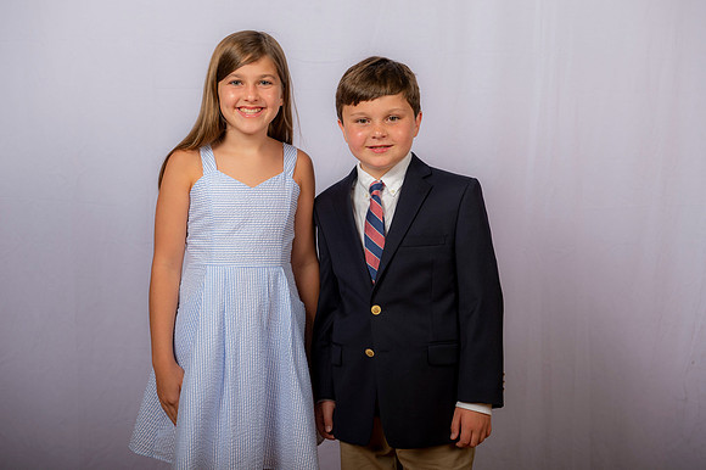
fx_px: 1137
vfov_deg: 23.4
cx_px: 353
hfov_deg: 34.5
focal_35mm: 58
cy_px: 235
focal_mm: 58
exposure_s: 1/200
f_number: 6.3
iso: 400
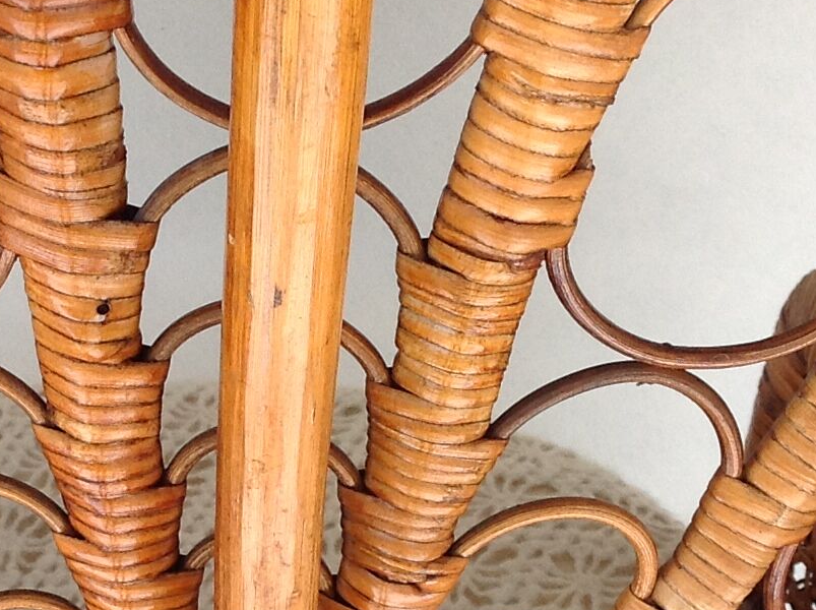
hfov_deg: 17.2
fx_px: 2660
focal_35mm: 113
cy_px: 578
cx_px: 123
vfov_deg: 12.9
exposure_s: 1/272
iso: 80
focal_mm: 4.28
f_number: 2.4
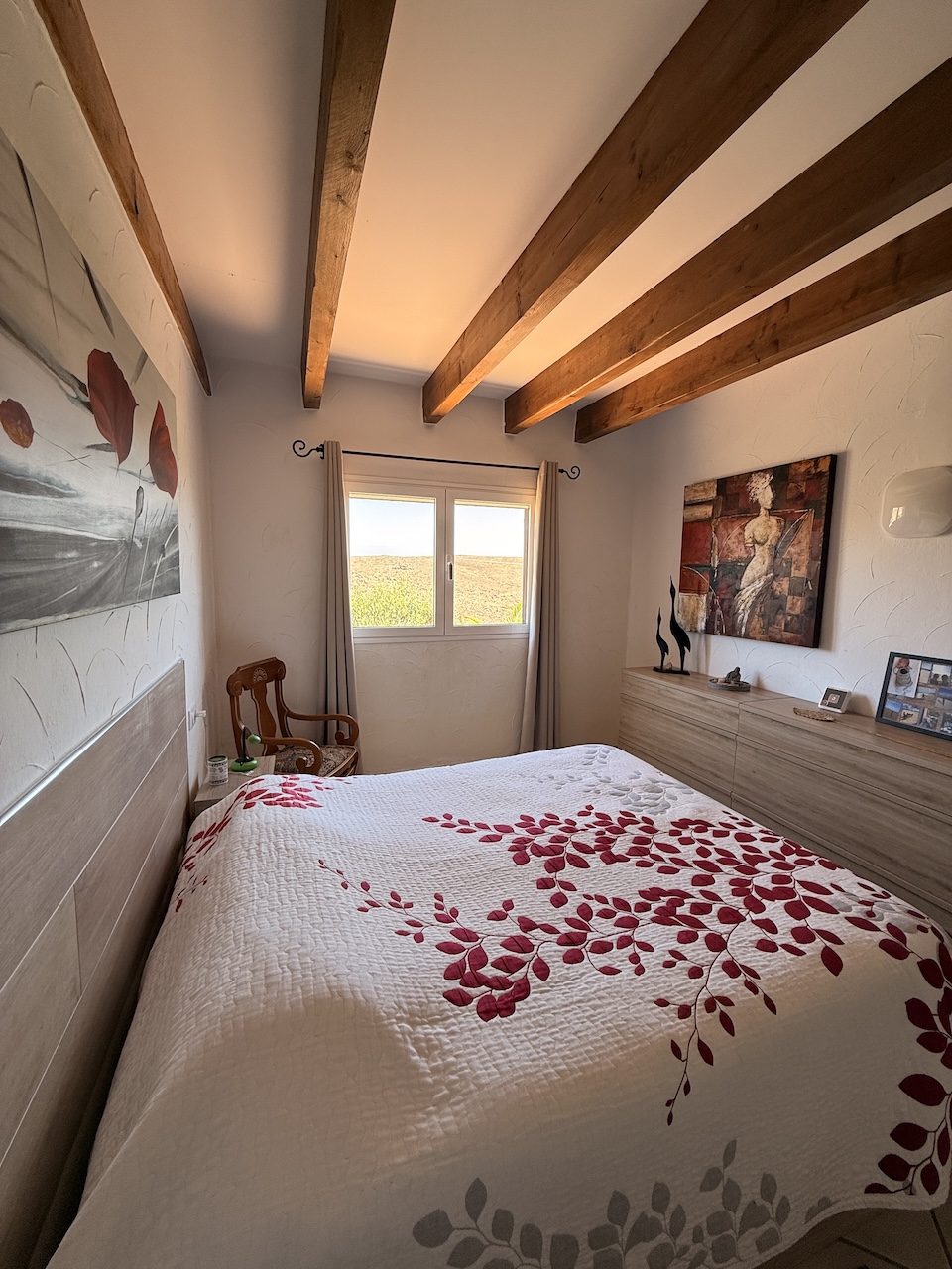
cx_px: 476
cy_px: 634
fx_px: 513
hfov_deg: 85.7
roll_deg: -0.4
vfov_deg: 102.1
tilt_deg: -5.9
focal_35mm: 14
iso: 64
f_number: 2.2
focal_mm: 2.22
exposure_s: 1/99
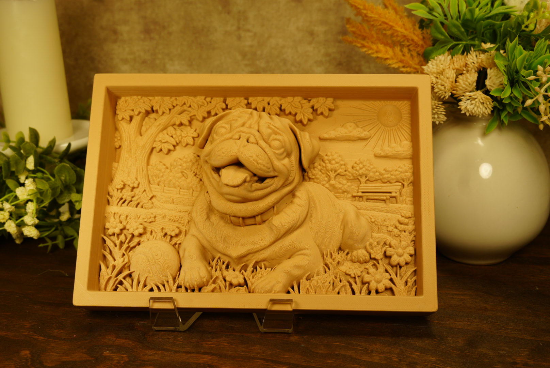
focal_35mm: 48
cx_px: 275
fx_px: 734
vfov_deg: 28.1
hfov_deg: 41.1
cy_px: 184
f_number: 6.3
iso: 100
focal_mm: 32
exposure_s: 1/100
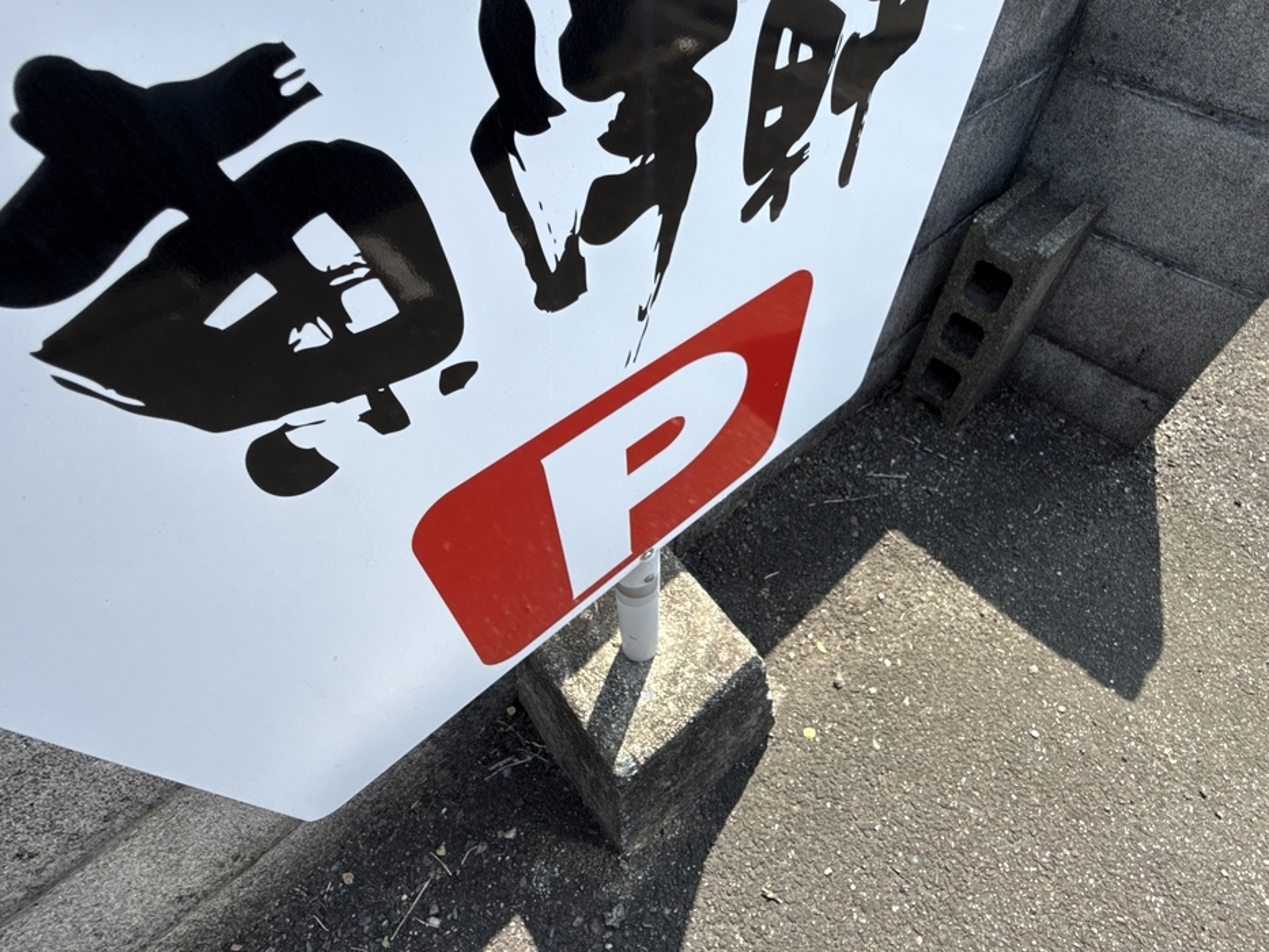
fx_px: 660
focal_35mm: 18
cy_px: 450
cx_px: 683
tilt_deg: -51.0
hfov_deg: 87.6
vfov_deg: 71.6
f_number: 2.2
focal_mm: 2.22
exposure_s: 1/559
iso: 50
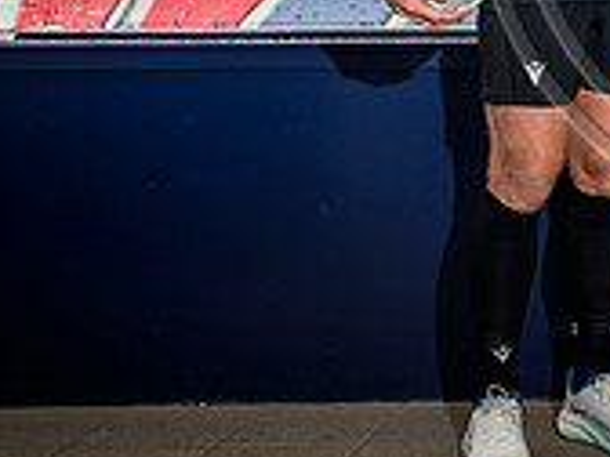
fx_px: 1533
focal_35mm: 87
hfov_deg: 19.5
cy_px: -131
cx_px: 919
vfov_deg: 16.1
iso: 500
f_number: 3.5
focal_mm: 24
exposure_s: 1/160
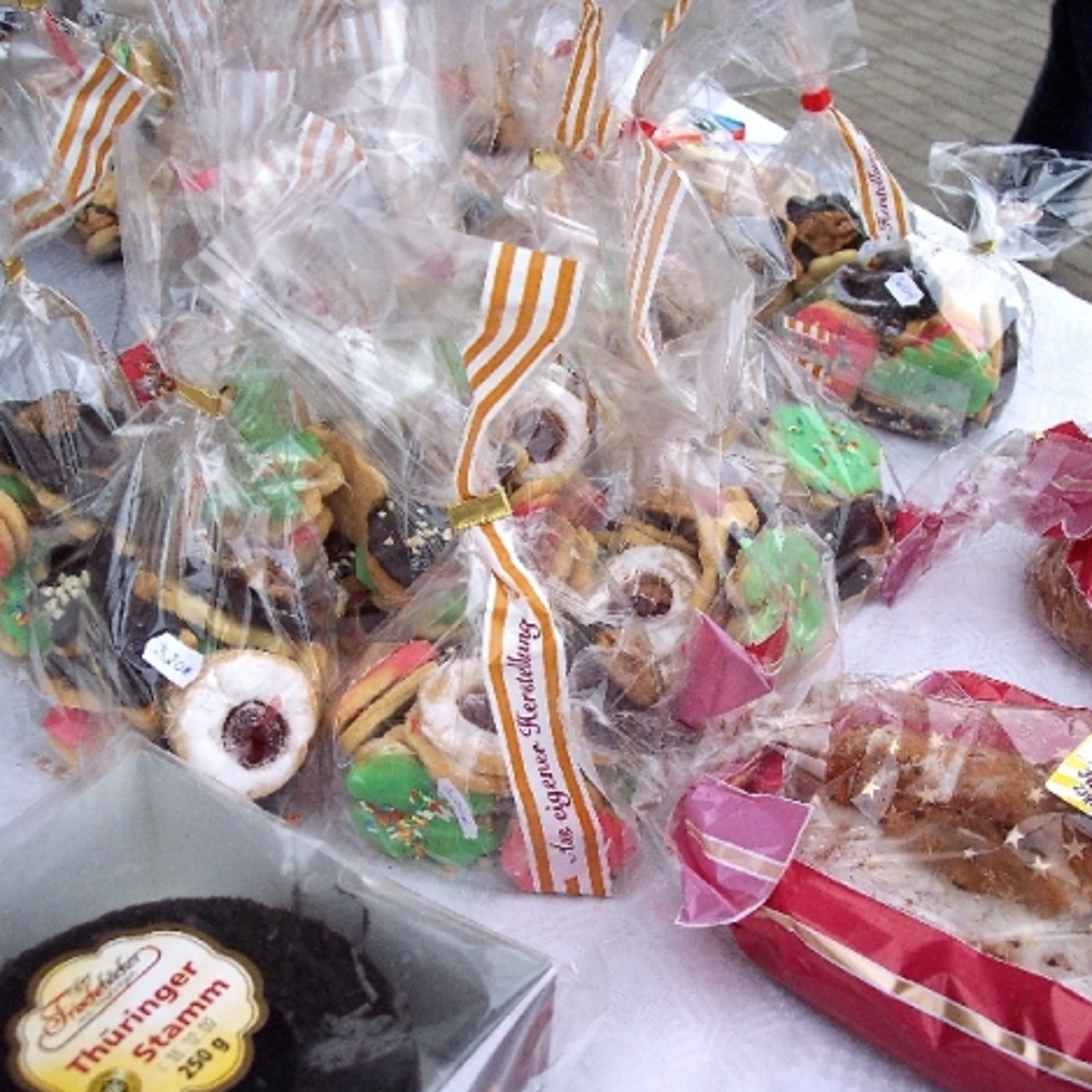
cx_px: 543
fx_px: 1677
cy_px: 549
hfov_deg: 36.1
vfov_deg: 36.1
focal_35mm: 47
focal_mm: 8
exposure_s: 1/90
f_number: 3.4
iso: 100
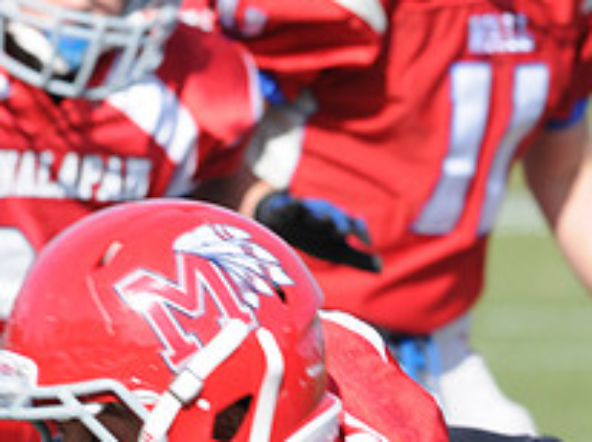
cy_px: 660
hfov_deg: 1.6
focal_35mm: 1218
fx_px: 20806
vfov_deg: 1.2
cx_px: 139
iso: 200
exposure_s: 1/500
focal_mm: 300
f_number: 7.1
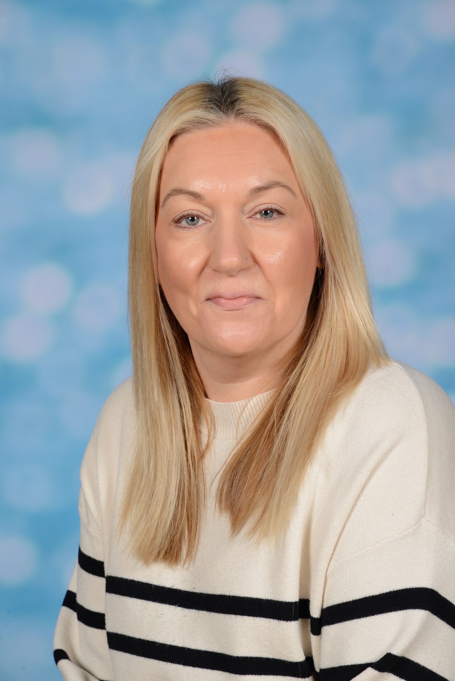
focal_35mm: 112
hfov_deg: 12.2
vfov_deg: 18.3
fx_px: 2121
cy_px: 340
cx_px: 228
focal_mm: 112
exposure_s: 1/160
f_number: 11
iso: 100
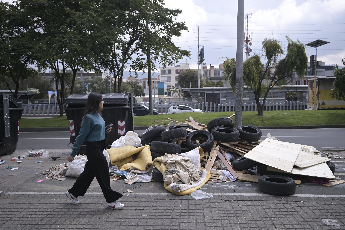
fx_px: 297
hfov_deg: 60.3
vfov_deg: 42.3
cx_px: 172
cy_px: 115
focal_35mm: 31
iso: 160
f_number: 4
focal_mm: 31
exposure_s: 1/1000
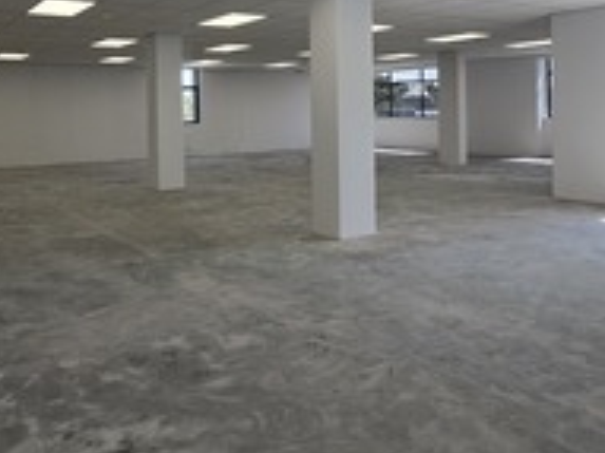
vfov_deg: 40.6
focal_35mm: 34
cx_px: 314
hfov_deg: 54.0
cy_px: 116
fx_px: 594
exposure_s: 1/168
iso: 25
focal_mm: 1.7
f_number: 2.2
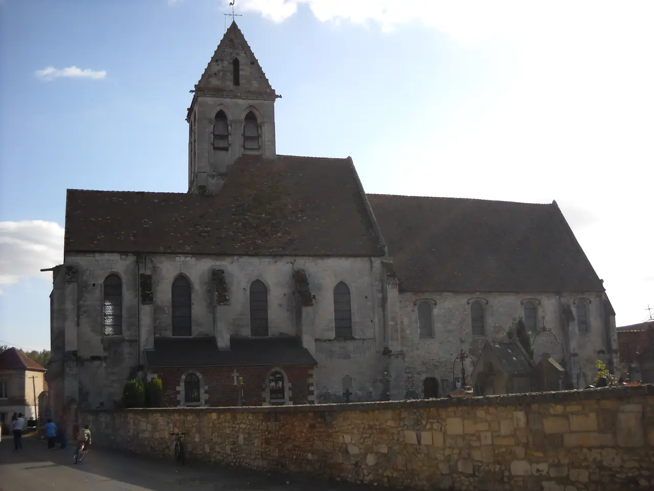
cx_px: 327
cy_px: 246
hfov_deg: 45.8
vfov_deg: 35.1
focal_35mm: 41
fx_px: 775
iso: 64
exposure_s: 1/284
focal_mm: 6.72
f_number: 5.5
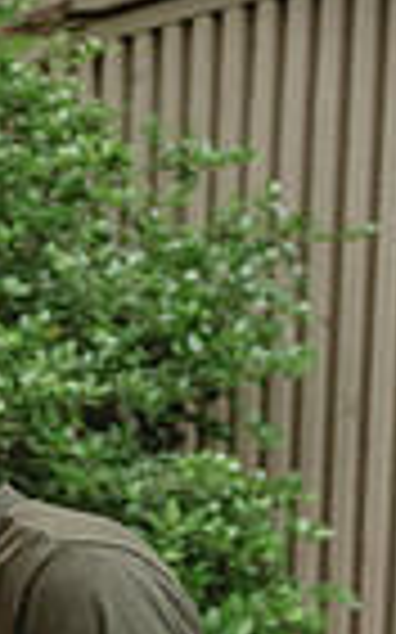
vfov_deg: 14.0
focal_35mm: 140
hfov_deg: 9.1
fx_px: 2420
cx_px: -212
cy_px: 967
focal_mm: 43
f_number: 2.8
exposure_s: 1/250
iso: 320
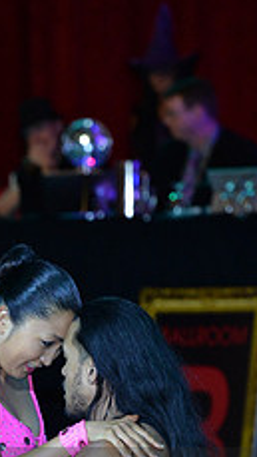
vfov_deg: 4.8
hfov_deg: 2.7
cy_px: 515
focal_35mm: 451
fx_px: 5458
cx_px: 9
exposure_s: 1/250
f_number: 5
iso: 2000
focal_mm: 170
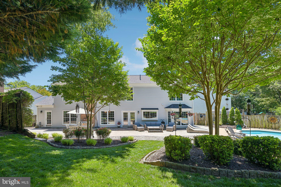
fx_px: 109
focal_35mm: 14
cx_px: 140
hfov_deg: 104.3
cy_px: 94
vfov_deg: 81.2
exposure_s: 1/100
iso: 100
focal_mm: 14
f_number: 8
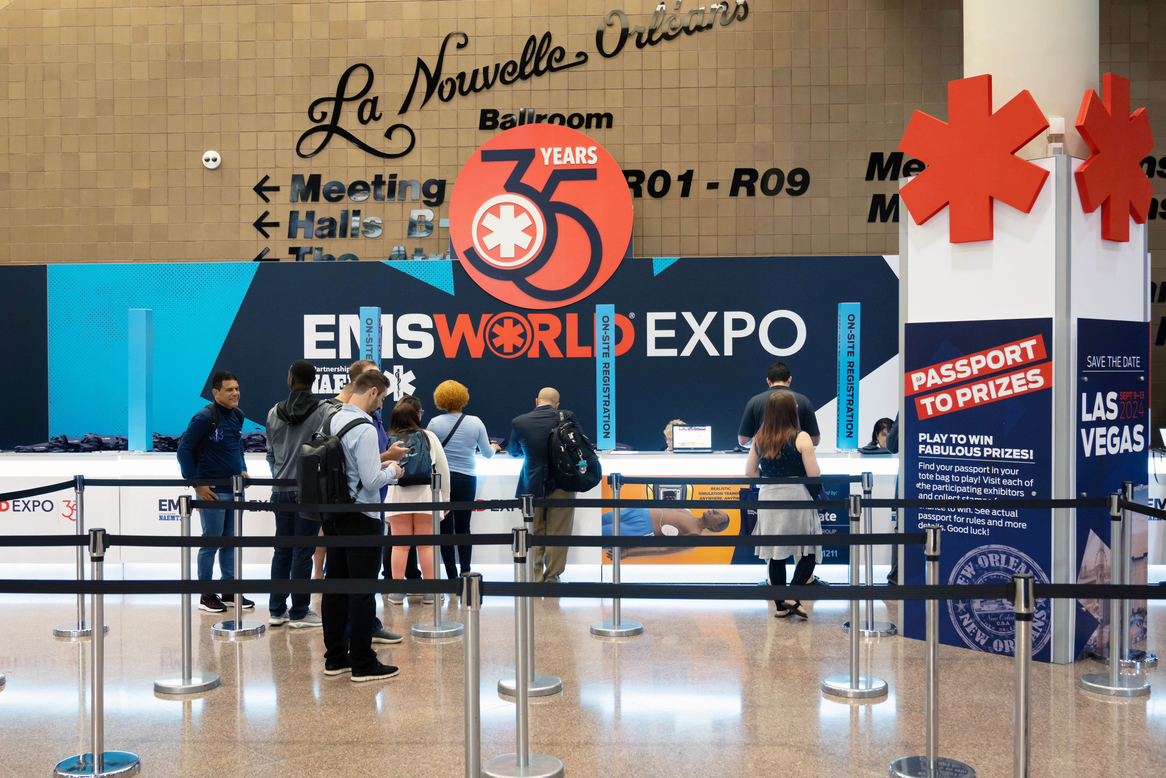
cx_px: 561
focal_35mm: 37
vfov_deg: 35.9
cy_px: 398
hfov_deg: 51.9
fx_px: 1198
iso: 1000
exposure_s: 1/125
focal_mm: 29
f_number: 3.5
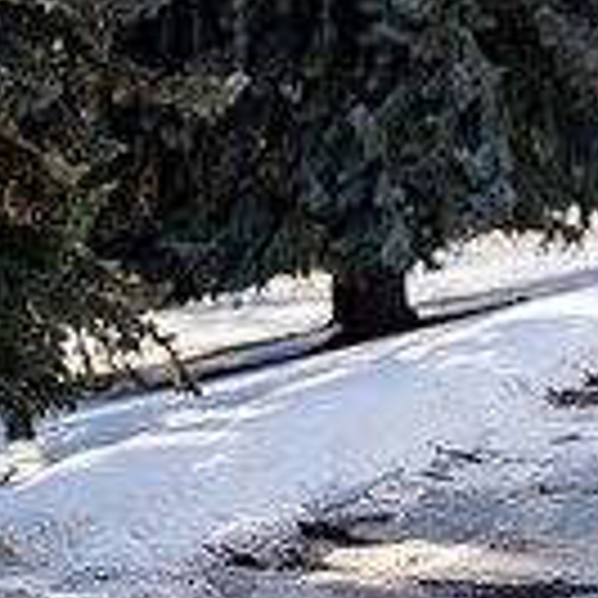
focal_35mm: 185
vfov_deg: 9.4
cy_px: 133
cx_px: 1250
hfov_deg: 8.8
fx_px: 3616
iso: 200
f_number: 1.2
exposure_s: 1/6400
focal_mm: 50
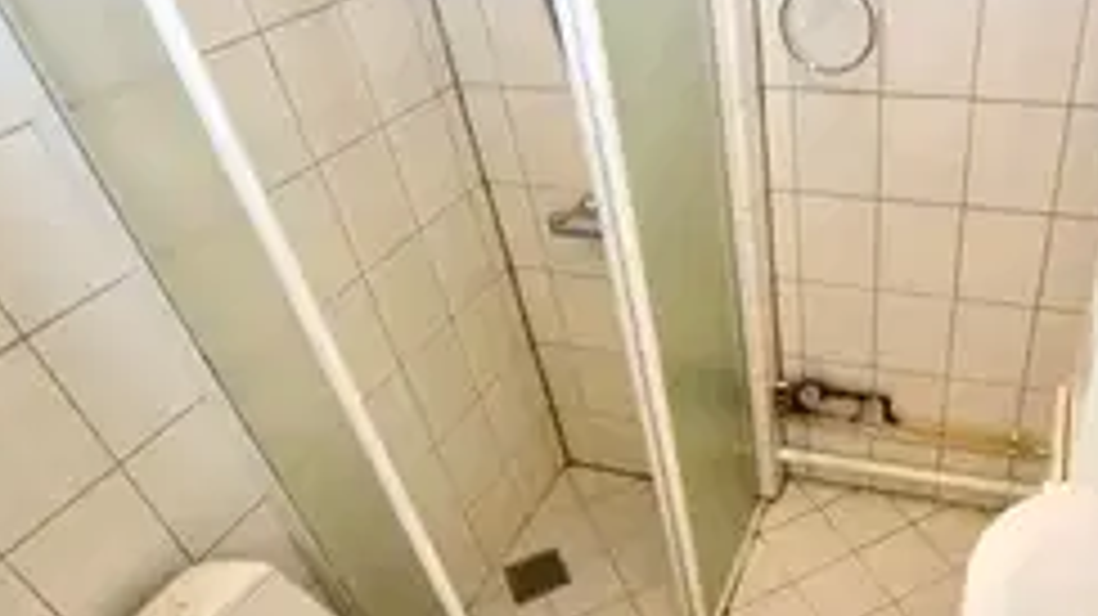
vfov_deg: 42.5
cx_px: 796
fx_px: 786
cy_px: 387
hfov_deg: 66.4
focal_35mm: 27
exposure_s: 1/100
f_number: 5.6
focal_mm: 10
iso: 1600
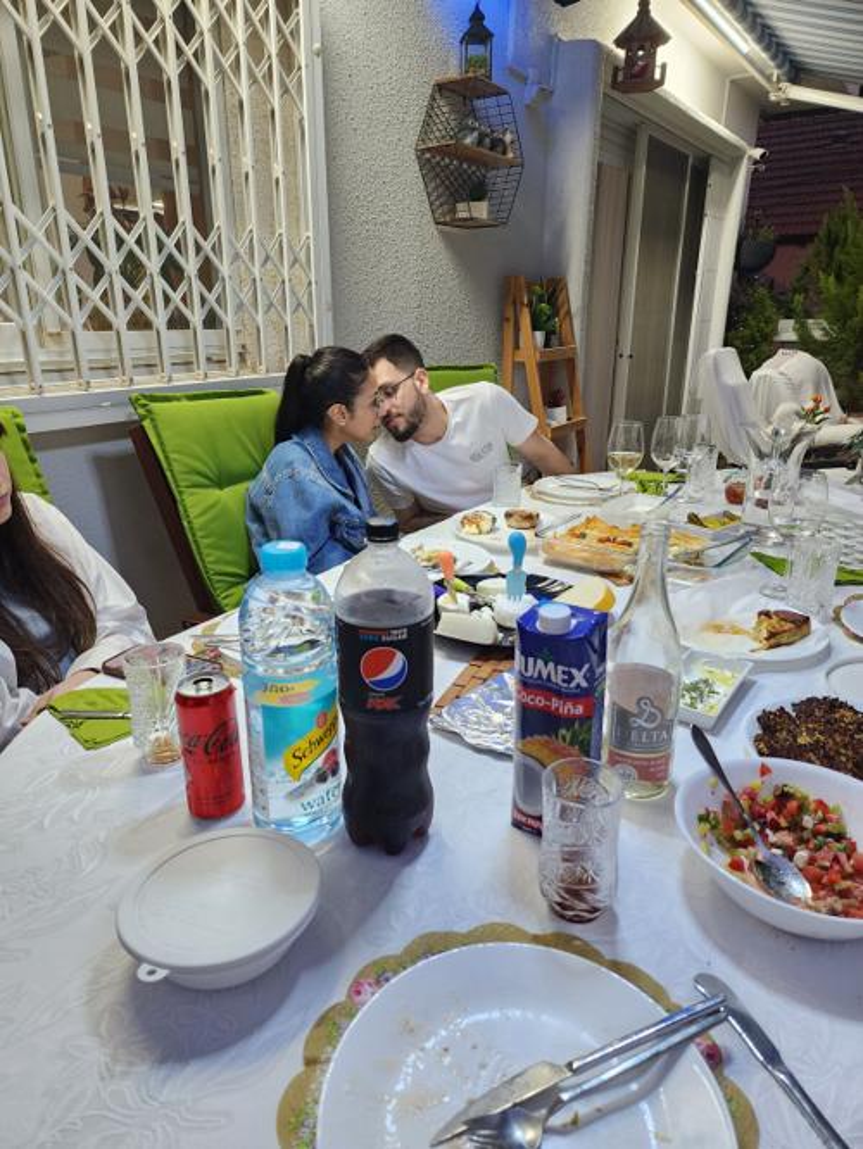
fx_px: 764
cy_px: 574
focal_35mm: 23
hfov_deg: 58.9
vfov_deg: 73.9
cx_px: 432
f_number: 1.8
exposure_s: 1/100
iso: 400
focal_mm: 6.4
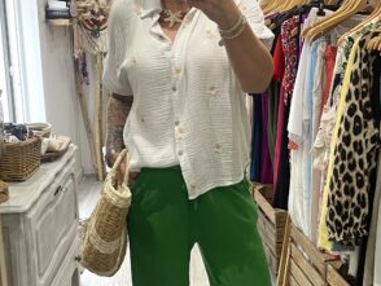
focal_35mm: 34
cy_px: 153
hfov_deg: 53.9
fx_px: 375
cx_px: 188
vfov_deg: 41.8
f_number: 1.6
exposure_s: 1/50
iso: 80
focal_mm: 5.1
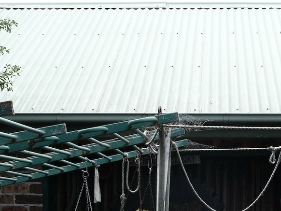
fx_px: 901
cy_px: 235
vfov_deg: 13.1
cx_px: 183
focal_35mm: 111
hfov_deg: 17.7
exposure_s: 1/30
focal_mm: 23
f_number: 8
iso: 125
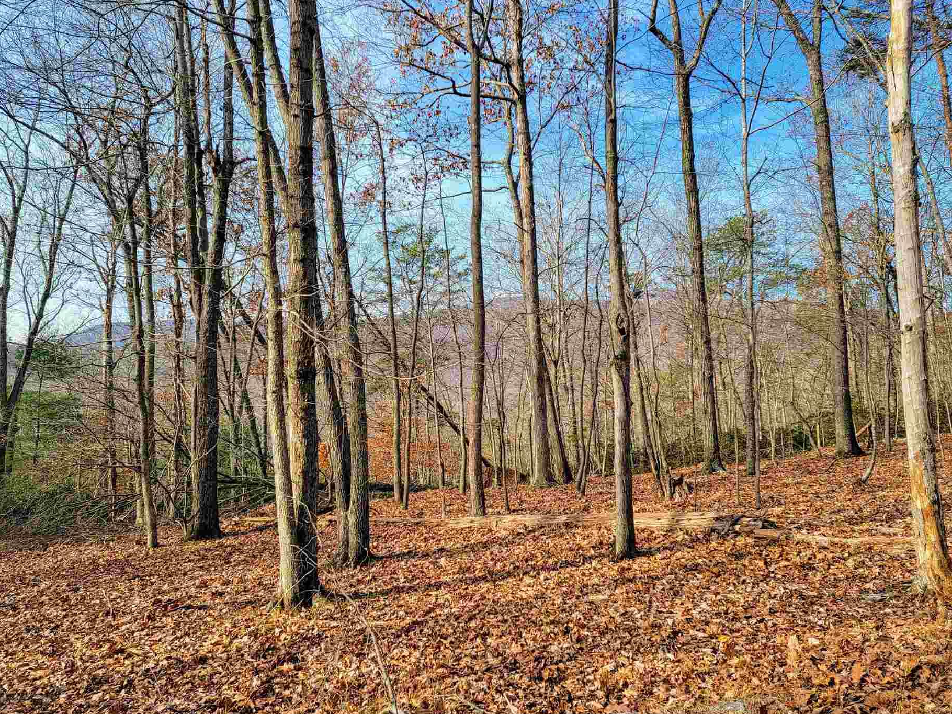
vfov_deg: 51.4
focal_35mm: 27
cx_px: 475
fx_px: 743
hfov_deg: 65.3
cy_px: 359
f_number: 1.8
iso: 16
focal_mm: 6.7
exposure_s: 1/336
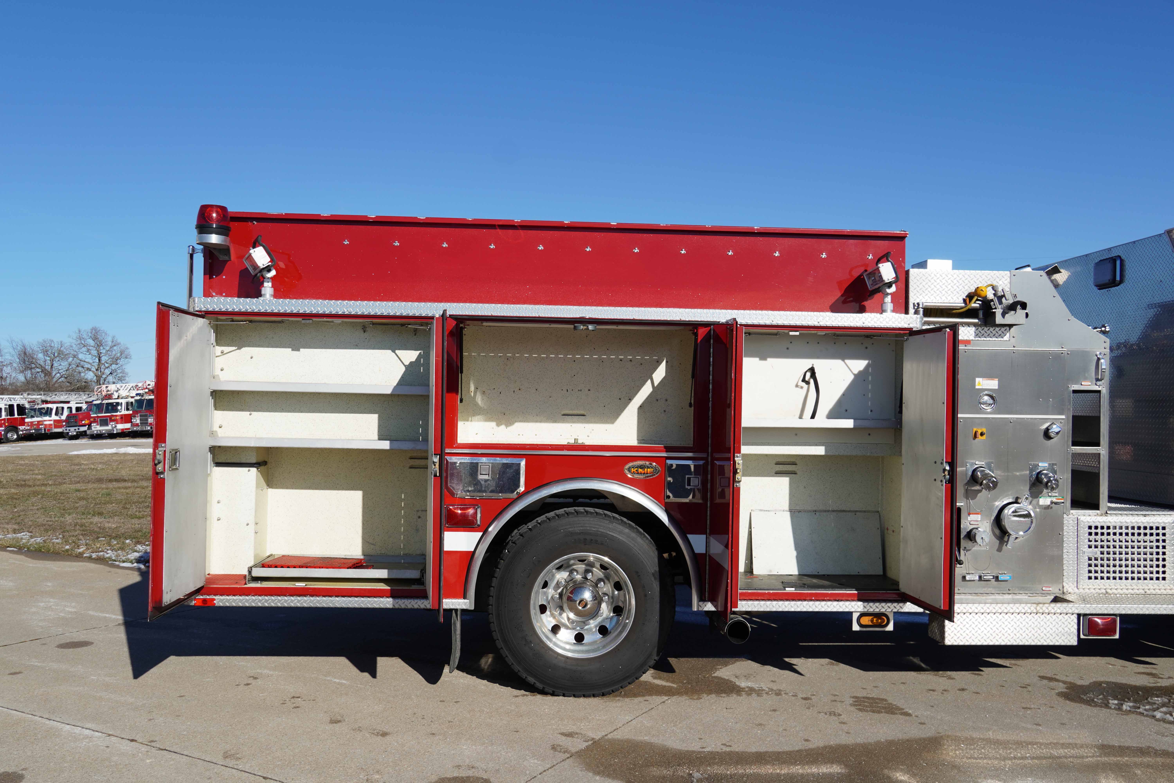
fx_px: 978
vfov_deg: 43.6
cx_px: 587
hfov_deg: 61.9
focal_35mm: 30
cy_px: 392
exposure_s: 1/500
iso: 100
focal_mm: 20
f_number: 7.1
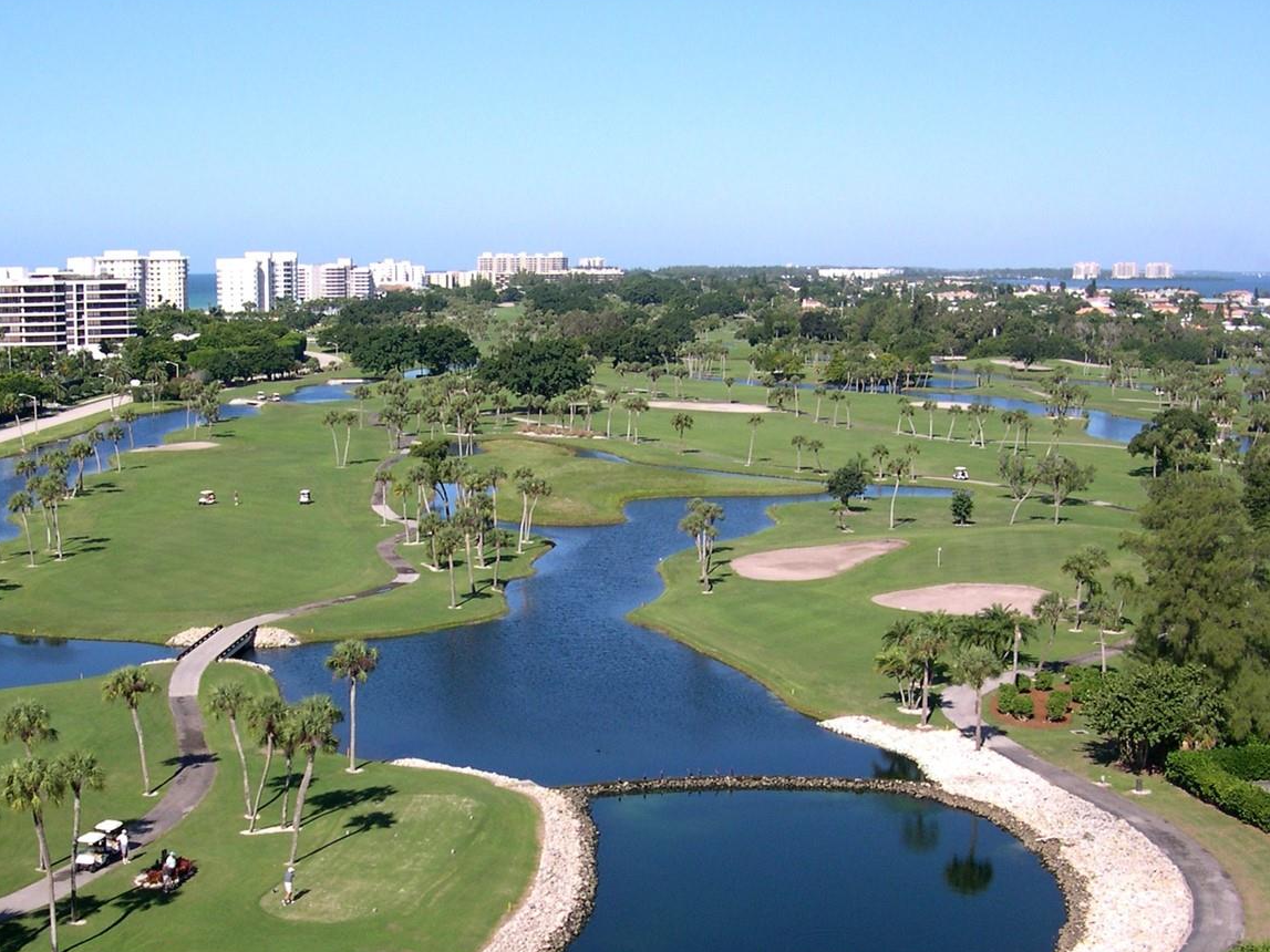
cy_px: 652
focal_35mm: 53
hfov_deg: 36.0
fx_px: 1944
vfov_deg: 27.3
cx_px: 492
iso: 100
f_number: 7.6
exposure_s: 1/184
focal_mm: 8
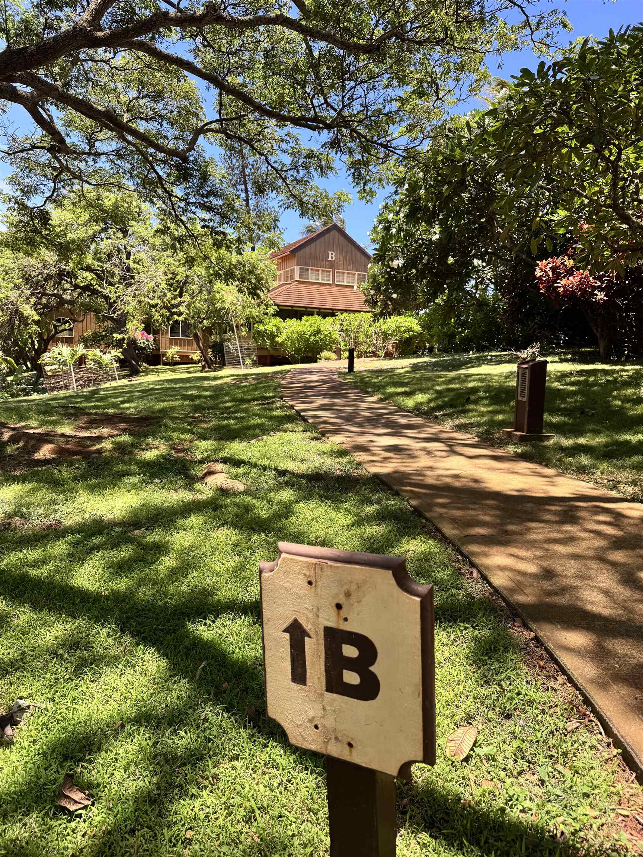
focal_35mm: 24
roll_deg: -0.7
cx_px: 322
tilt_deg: -6.5
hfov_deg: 56.8
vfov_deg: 71.6
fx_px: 594
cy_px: 428
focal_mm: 6.76
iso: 80
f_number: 1.78
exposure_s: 1/900
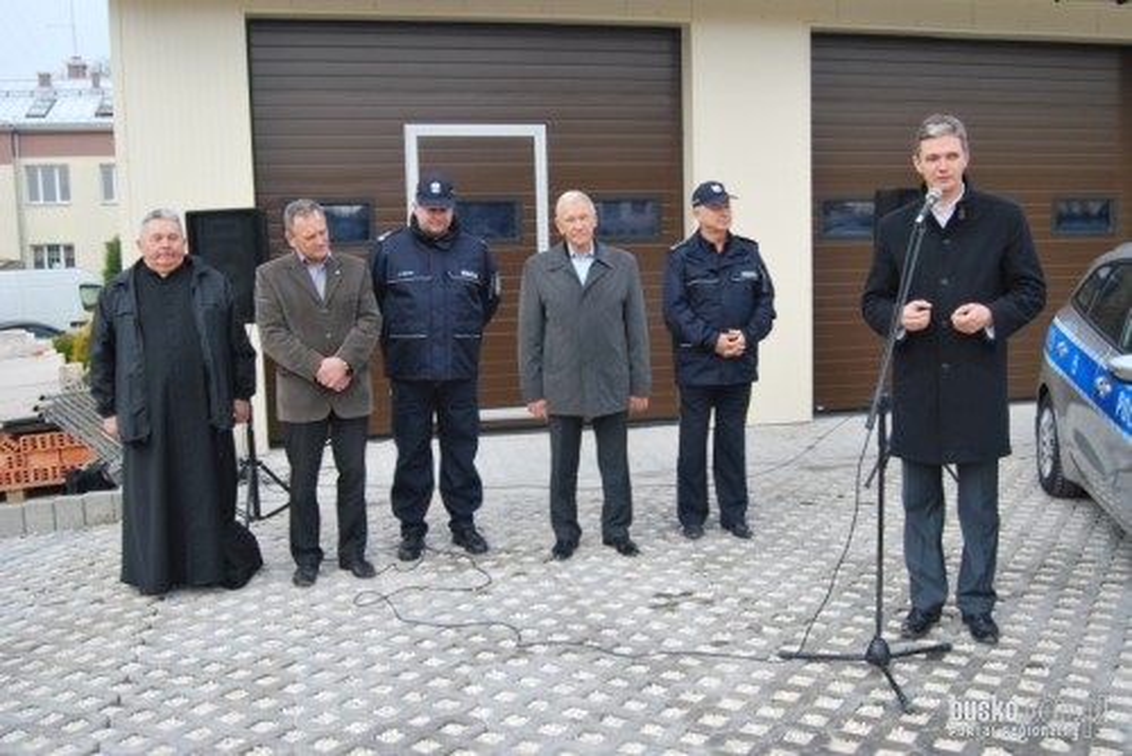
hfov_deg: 55.1
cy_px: 378
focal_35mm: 34
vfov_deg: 38.4
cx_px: 566
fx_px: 1085
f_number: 5
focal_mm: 23
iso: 200
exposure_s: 1/100
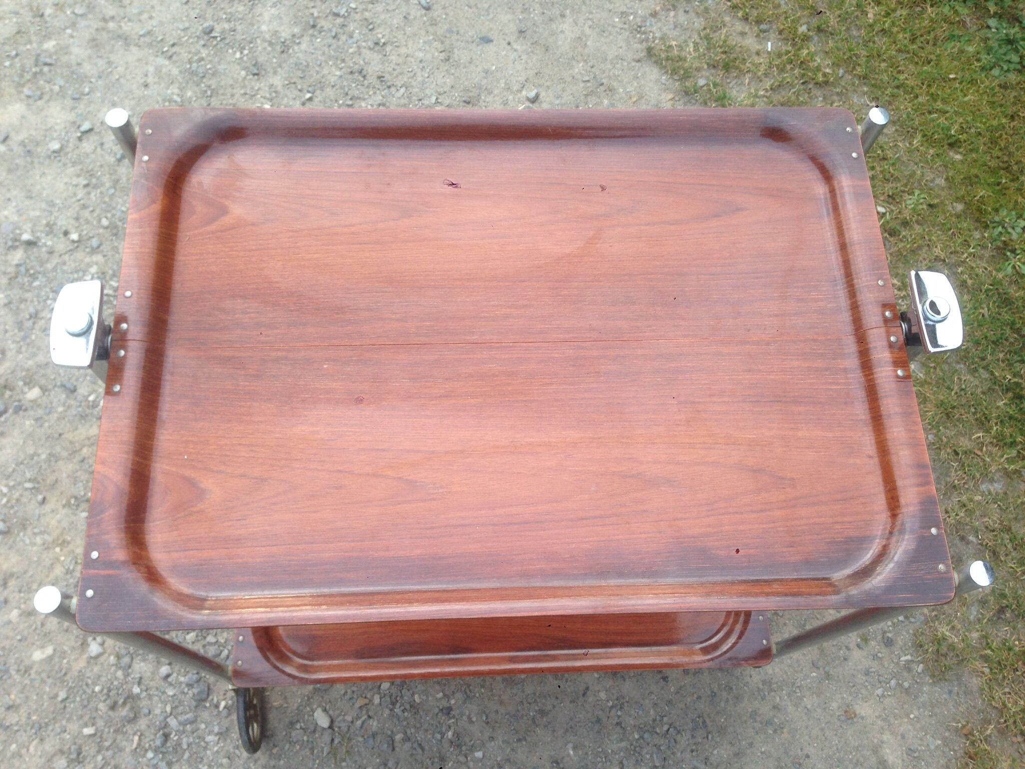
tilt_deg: -68.4
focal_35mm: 33
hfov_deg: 55.4
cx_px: 512
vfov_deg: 42.9
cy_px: 384
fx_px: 977
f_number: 2.4
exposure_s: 1/120
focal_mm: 4.12
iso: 80
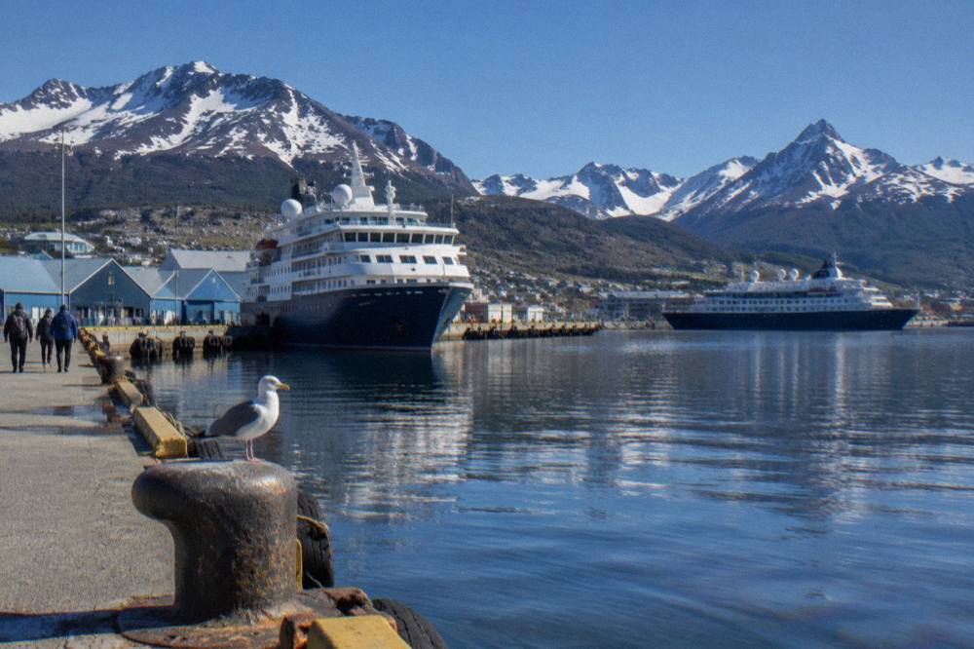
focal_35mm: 47
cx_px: 487
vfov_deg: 28.6
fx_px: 1271
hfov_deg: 41.9
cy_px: 324
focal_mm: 47
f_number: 8
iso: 500
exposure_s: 1/500
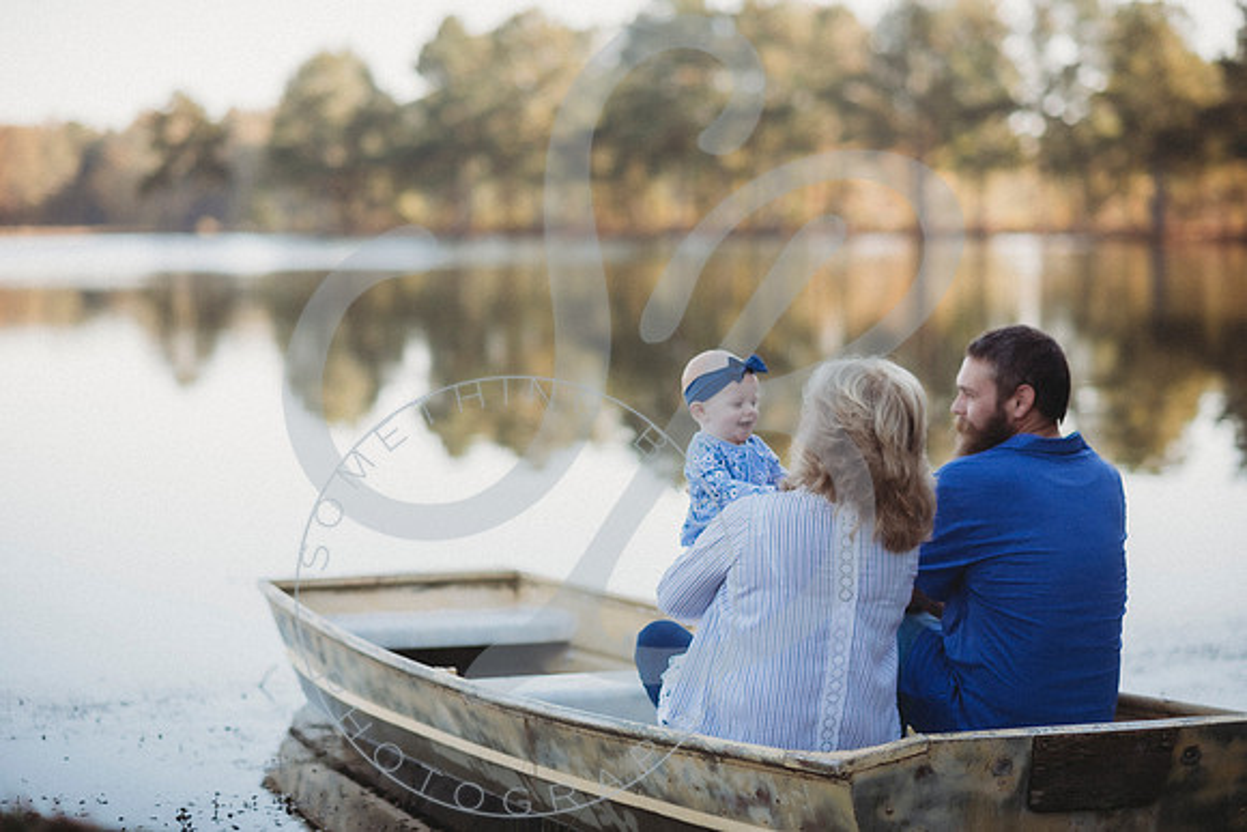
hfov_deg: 23.6
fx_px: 2985
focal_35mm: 86
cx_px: 619
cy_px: 416
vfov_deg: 15.9
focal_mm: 85
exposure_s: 1/500
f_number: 2.8
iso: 100
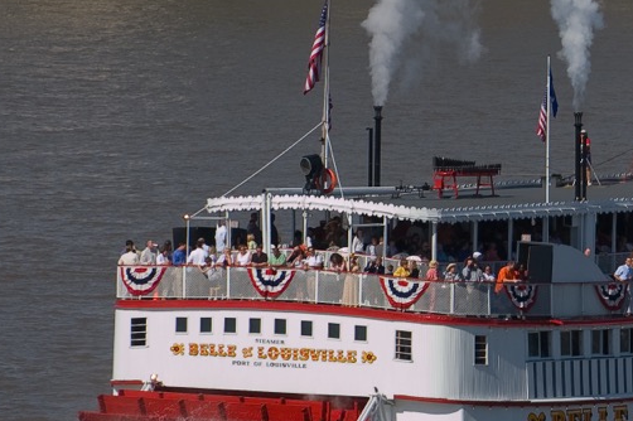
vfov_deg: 2.3
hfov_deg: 3.4
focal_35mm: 610
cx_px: 702
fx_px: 10718
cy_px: 228
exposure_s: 1/750
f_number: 7.1
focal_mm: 170
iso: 200
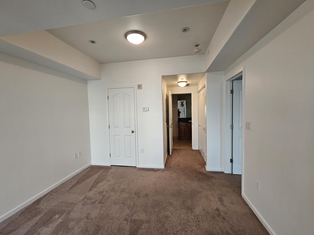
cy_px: 120
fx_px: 127
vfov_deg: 85.7
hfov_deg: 102.0
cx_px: 153
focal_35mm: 14
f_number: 2.2
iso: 160
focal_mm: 2.2
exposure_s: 1/60
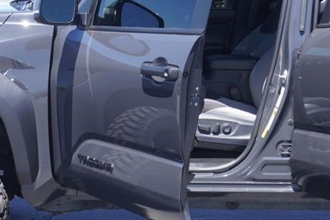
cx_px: 125
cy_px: 111
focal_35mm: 107
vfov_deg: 12.8
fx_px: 981
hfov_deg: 19.1
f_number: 6.3
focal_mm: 28
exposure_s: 1/125
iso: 100
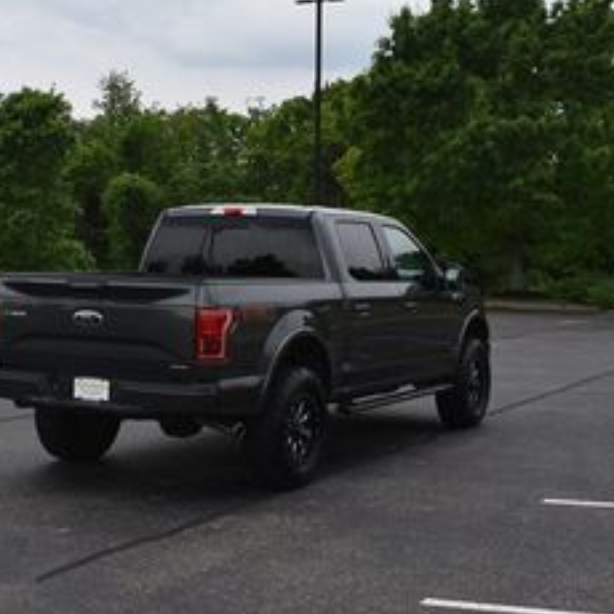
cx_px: 246
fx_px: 1284
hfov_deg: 26.8
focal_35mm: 64
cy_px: 202
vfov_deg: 26.7
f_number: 8
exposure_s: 1/250
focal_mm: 18
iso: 180
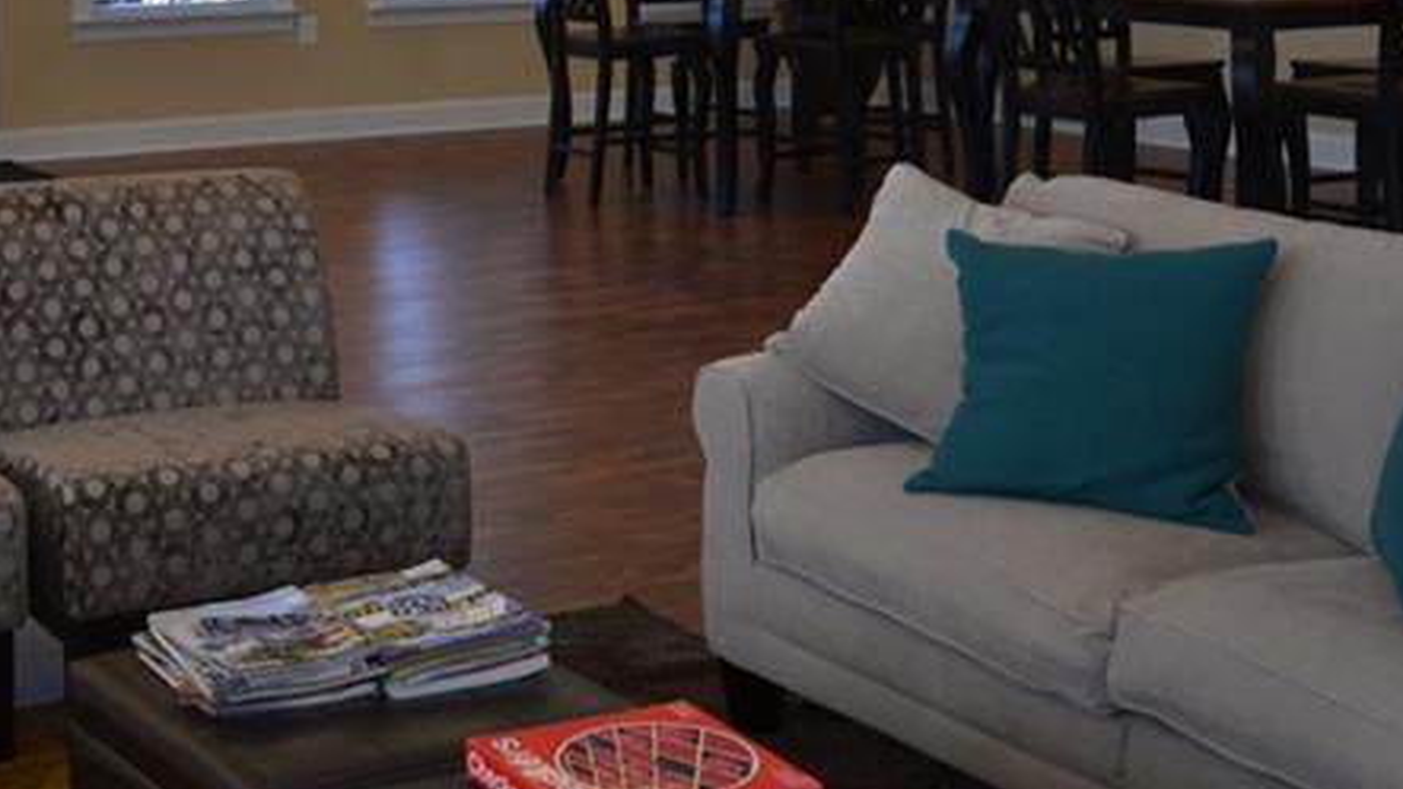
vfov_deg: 16.1
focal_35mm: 73
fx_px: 2716
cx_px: 394
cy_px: -60
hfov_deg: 28.6
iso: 250
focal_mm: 20
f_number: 5.6
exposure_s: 1/60
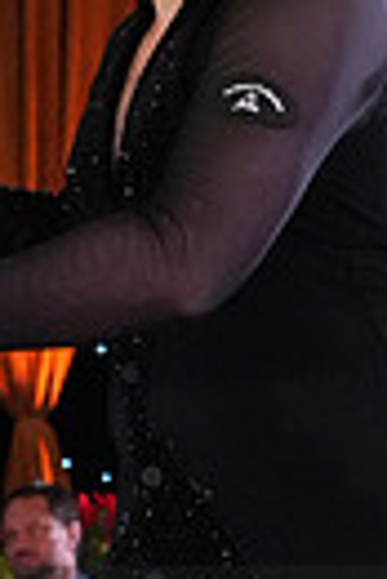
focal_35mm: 307
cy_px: 717
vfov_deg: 6.7
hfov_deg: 4.5
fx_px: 4937
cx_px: -20
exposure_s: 1/400
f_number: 5.6
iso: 8000
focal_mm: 46
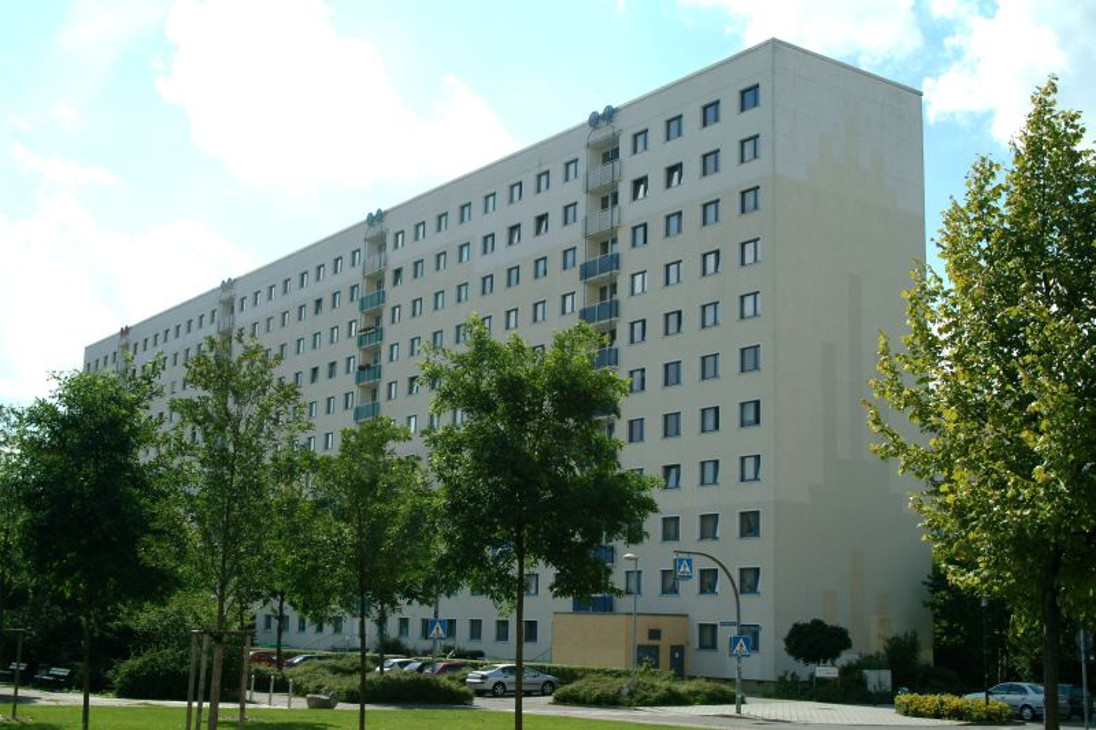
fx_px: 1278
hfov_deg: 46.4
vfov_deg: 31.9
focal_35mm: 42
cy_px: 365
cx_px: 548
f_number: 9.5
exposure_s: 1/350
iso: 200
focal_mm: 28
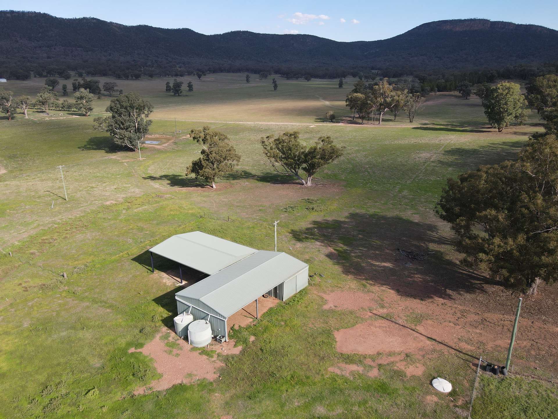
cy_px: 210
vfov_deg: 56.8
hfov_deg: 71.6
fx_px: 387
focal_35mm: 24
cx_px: 279
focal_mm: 4.5
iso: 100
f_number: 2.8
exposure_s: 1/400
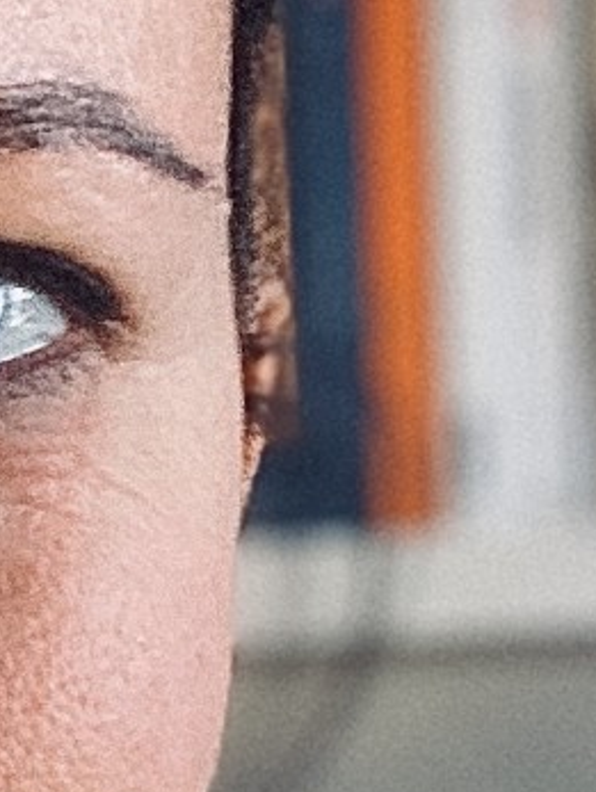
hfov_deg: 7.9
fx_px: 4216
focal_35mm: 184
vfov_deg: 10.7
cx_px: -269
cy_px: 727
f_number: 2.2
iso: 400
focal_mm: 2.87
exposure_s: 1/30
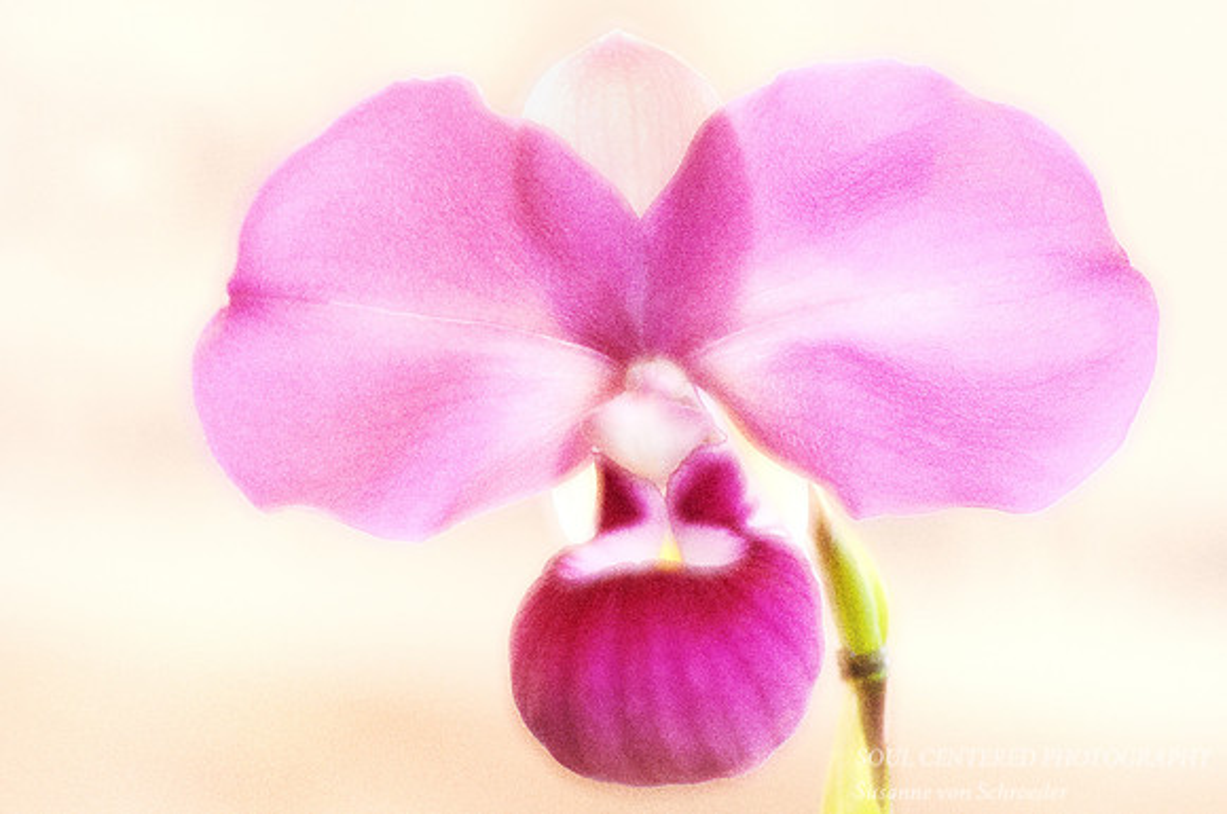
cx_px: 614
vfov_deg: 8.7
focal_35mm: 158
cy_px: 407
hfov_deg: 13.1
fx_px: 5361
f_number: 5.6
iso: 800
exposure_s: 1/45
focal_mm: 105
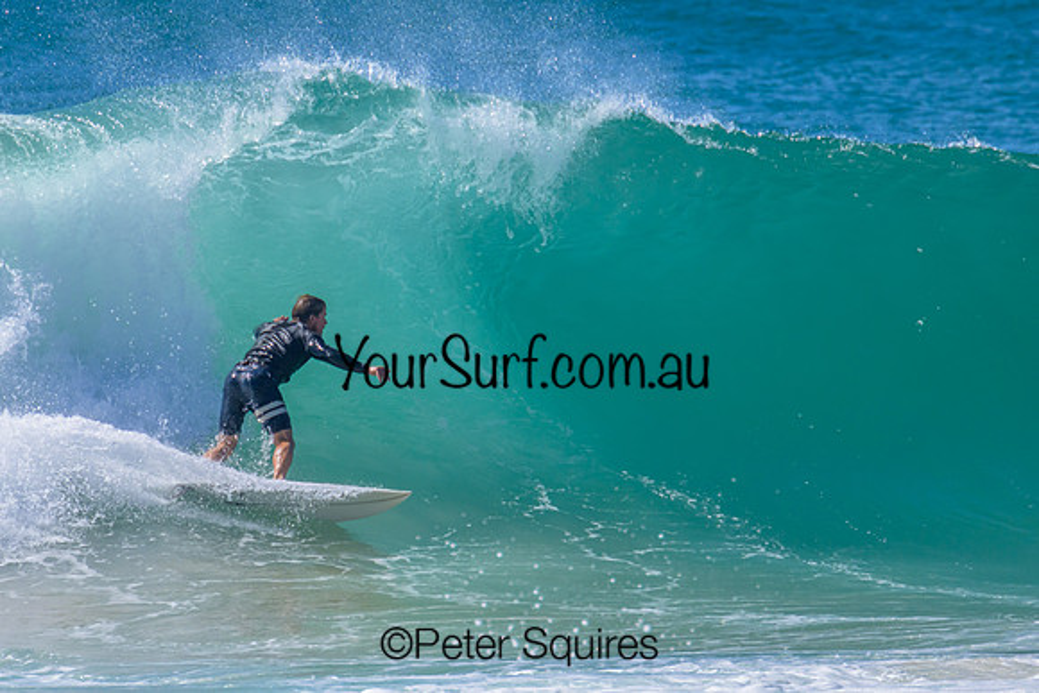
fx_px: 26389
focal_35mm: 914
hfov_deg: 2.3
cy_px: 348
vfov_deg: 1.5
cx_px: 445
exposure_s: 1/2000
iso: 1000
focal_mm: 800
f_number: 11
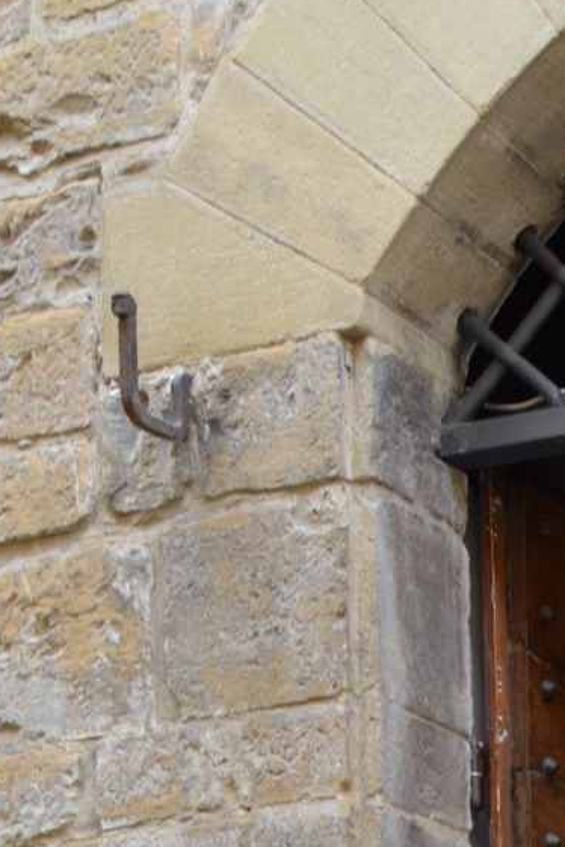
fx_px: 2448
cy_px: 1297
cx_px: 925
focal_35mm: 104
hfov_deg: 12.3
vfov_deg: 17.5
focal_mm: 18
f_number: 5.6
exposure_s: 1/125
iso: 400
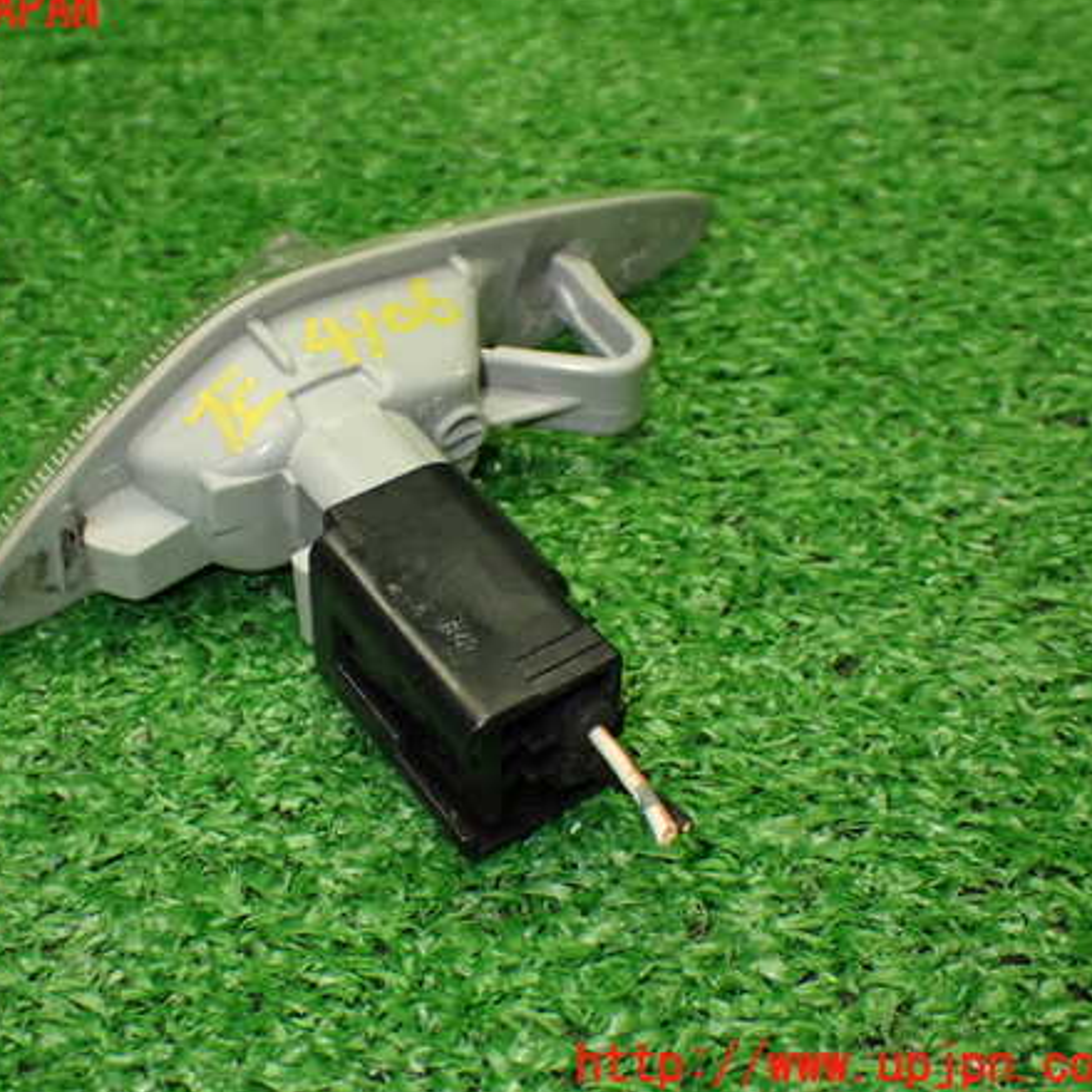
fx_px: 1892
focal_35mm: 53
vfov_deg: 32.2
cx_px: 392
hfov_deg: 32.0
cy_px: 539
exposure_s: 1/160
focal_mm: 7.84
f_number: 2.9
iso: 800
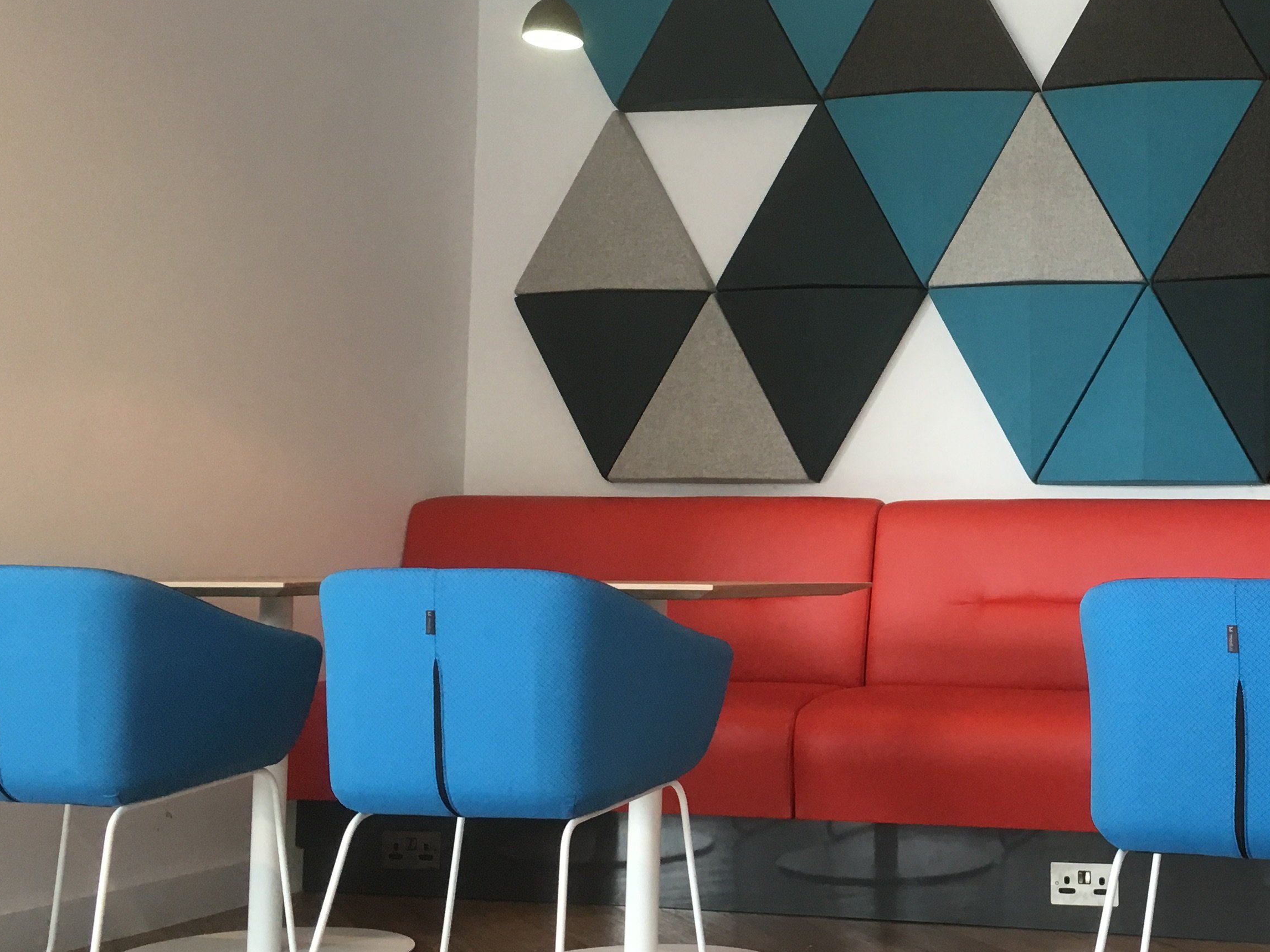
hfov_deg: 35.7
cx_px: 1093
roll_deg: -0.3
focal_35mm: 51
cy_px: 452
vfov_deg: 28.6
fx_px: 1871
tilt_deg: +4.8
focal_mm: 4.15
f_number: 2.2
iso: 50
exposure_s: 1/33
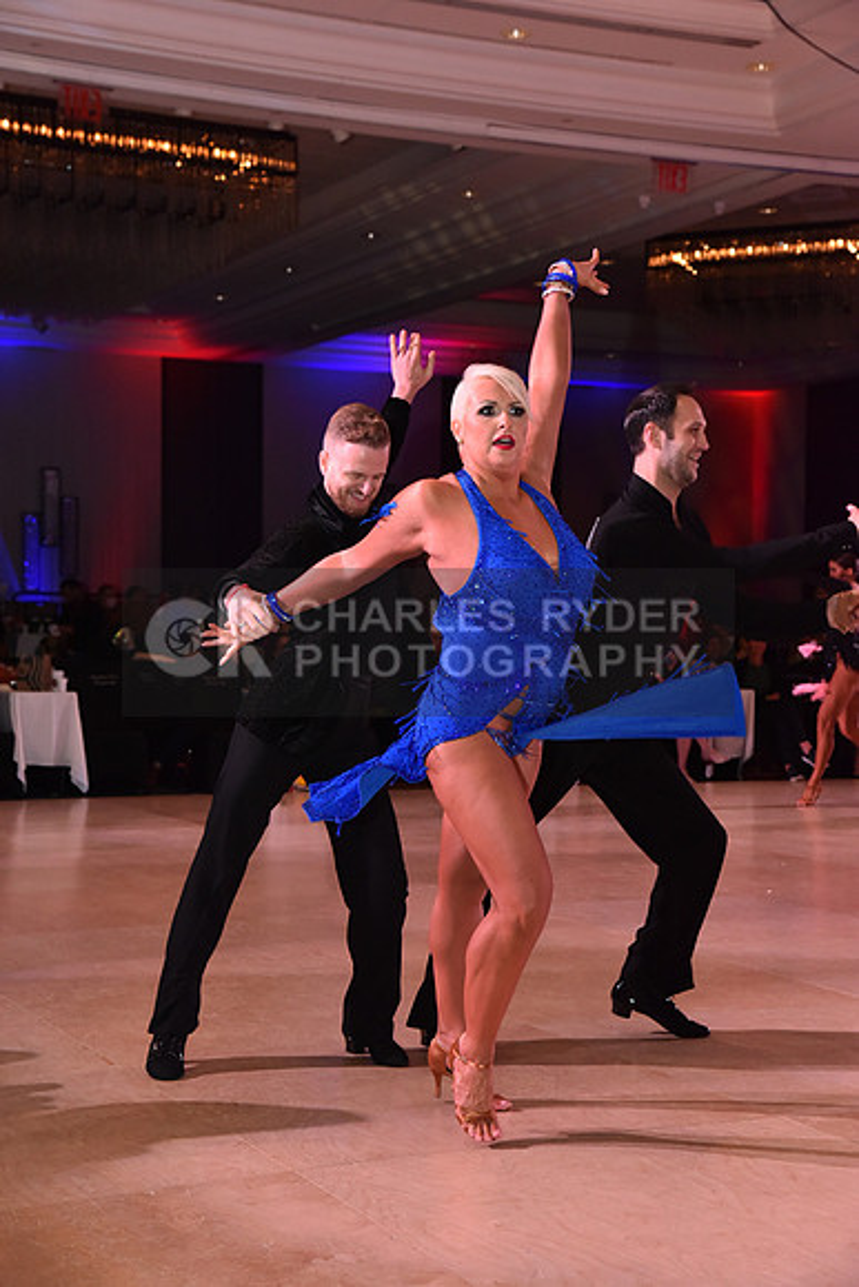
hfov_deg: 20.9
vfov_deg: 31.0
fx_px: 2325
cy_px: 644
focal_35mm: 65
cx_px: 430
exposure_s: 1/320
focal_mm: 65
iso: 2500
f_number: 6.3
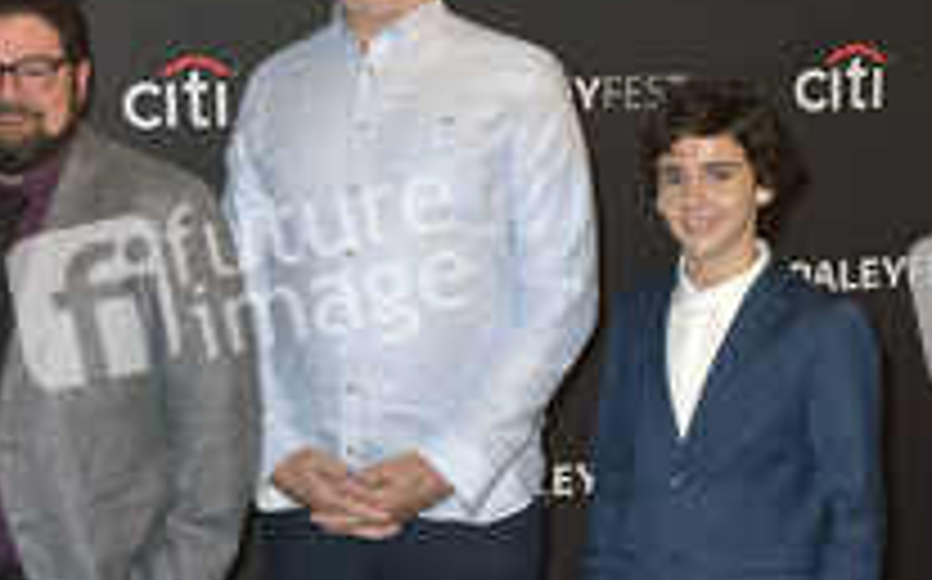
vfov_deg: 17.1
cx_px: 371
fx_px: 1903
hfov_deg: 27.5
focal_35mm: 75
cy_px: 508
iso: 640
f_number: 6.3
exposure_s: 1/320
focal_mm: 38
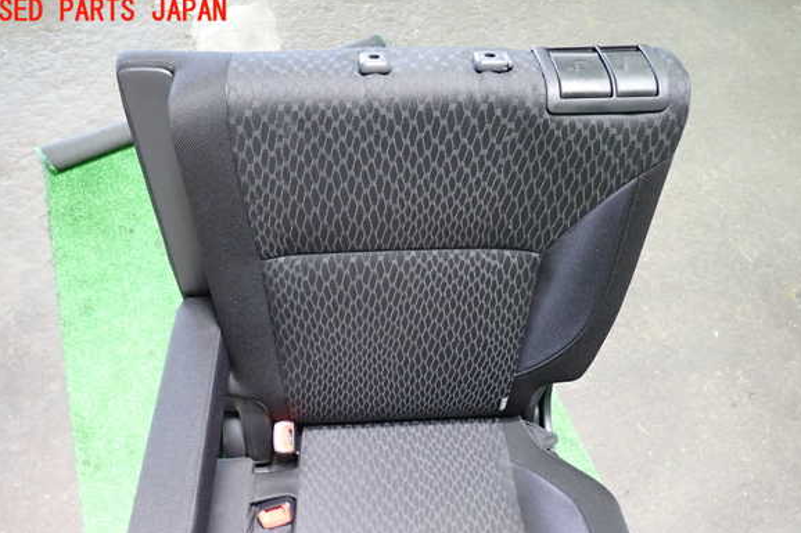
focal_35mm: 27
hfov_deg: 67.4
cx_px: 391
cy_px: 306
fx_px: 601
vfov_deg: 47.7
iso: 400
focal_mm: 4.5
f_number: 2
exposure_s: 1/30
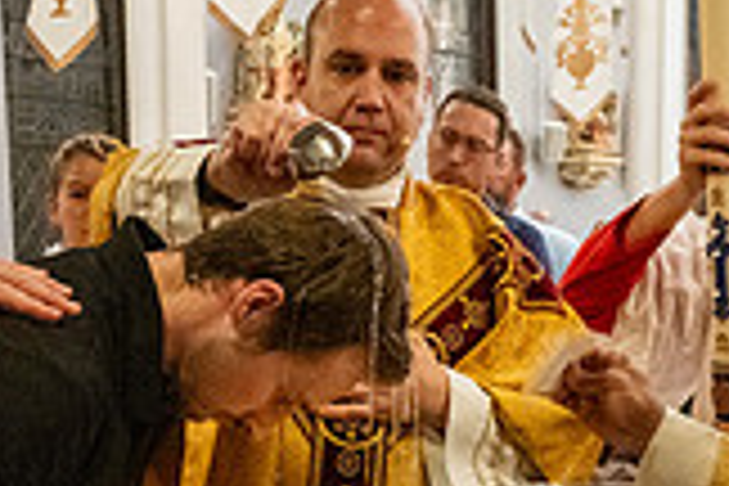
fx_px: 1741
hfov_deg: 23.6
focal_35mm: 86
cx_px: 284
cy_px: 650
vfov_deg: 15.1
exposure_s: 1/60
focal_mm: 24
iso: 5000
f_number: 4.5
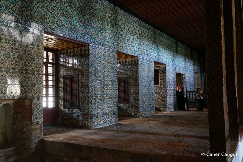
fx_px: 209
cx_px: 122
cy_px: 81
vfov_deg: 42.3
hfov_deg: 60.3
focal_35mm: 31
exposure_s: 1/6
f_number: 7.1
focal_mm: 31
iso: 1250
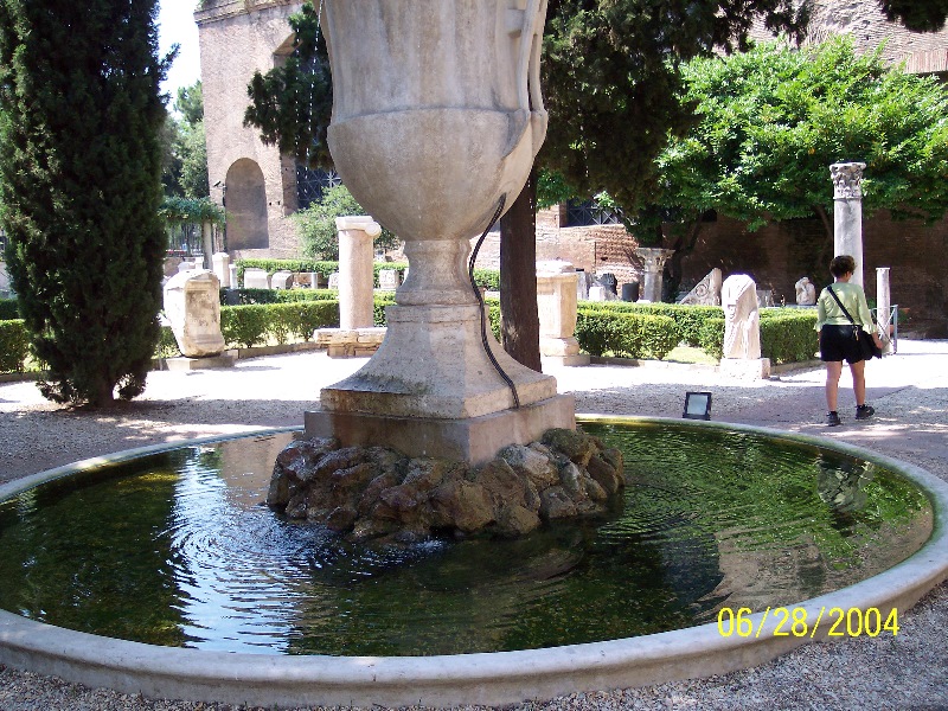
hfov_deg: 49.0
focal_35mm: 38
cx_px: 474
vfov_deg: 37.7
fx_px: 1041
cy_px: 356
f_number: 2.8
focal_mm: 8
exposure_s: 1/350
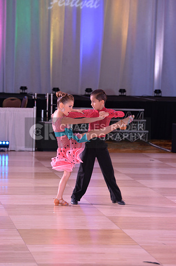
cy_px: 133
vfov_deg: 11.1
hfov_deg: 7.4
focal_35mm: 185
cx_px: 88
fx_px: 1361
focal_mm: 185
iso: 2000
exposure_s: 1/250
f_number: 5.6
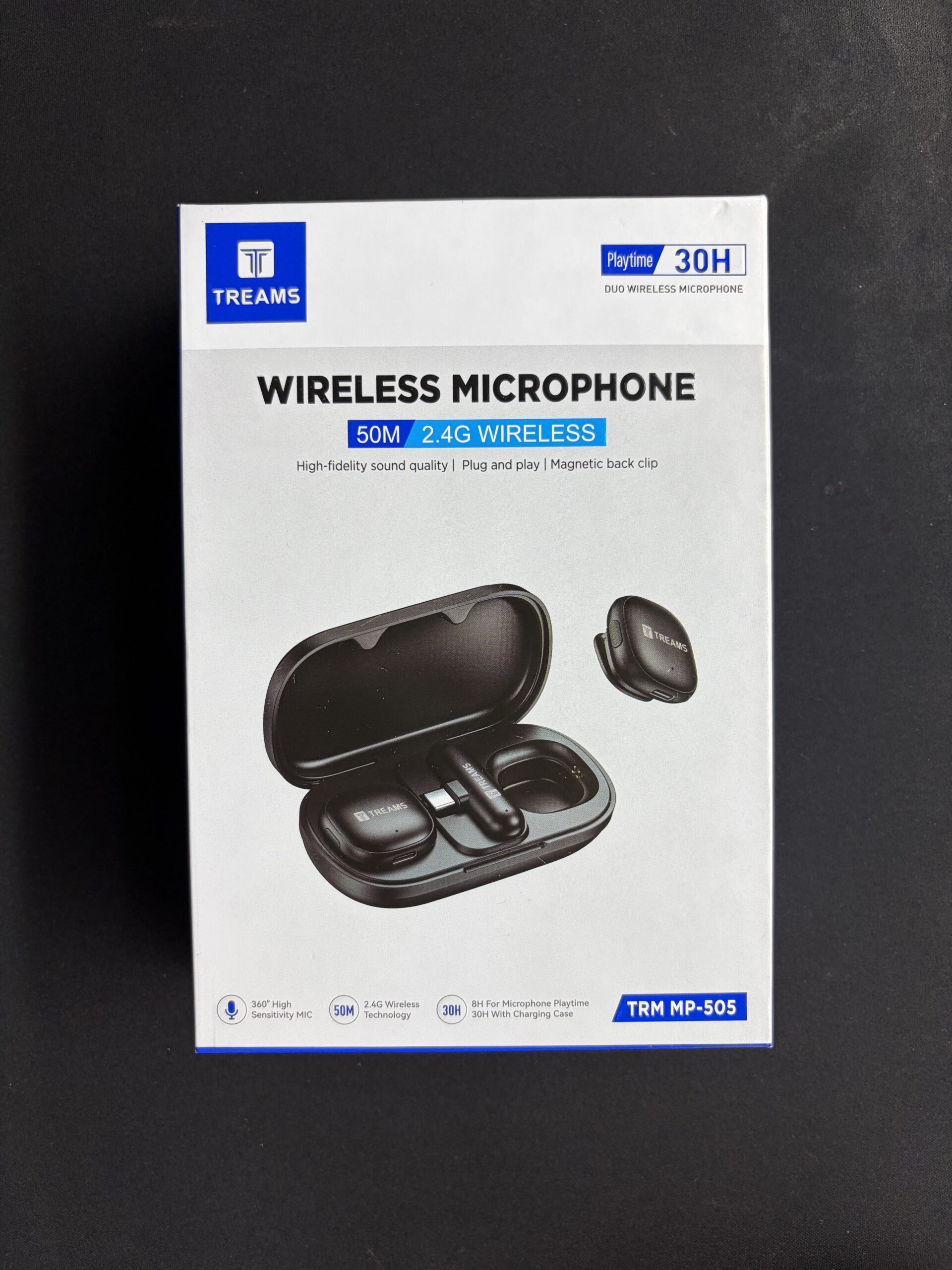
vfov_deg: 67.3
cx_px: 476
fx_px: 953
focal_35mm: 26
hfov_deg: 53.1
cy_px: 635
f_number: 1.6
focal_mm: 5.96
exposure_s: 1/121
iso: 40
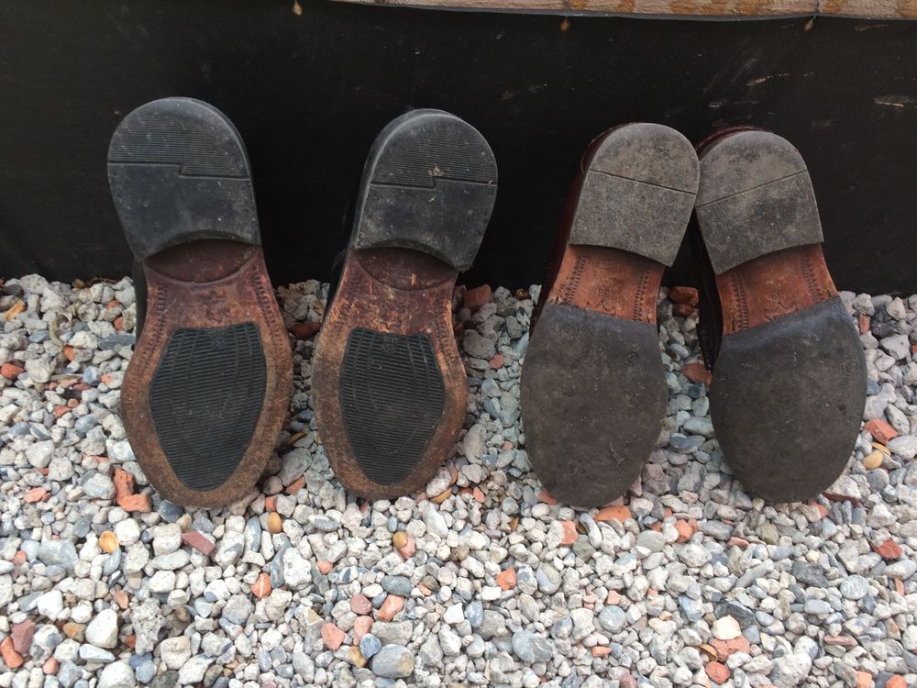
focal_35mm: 29
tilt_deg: -57.5
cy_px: 344
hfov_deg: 61.7
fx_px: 768
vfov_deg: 48.2
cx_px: 458
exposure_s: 1/100
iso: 32
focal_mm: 4.15
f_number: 2.2
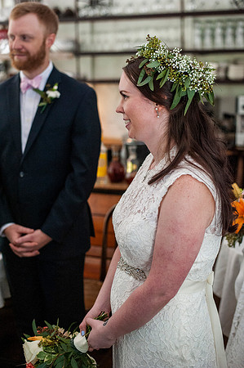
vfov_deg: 39.6
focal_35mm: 50
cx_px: 122
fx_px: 509
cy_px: 184
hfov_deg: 26.9
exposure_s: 1/320
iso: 2500
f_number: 2.8
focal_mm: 50
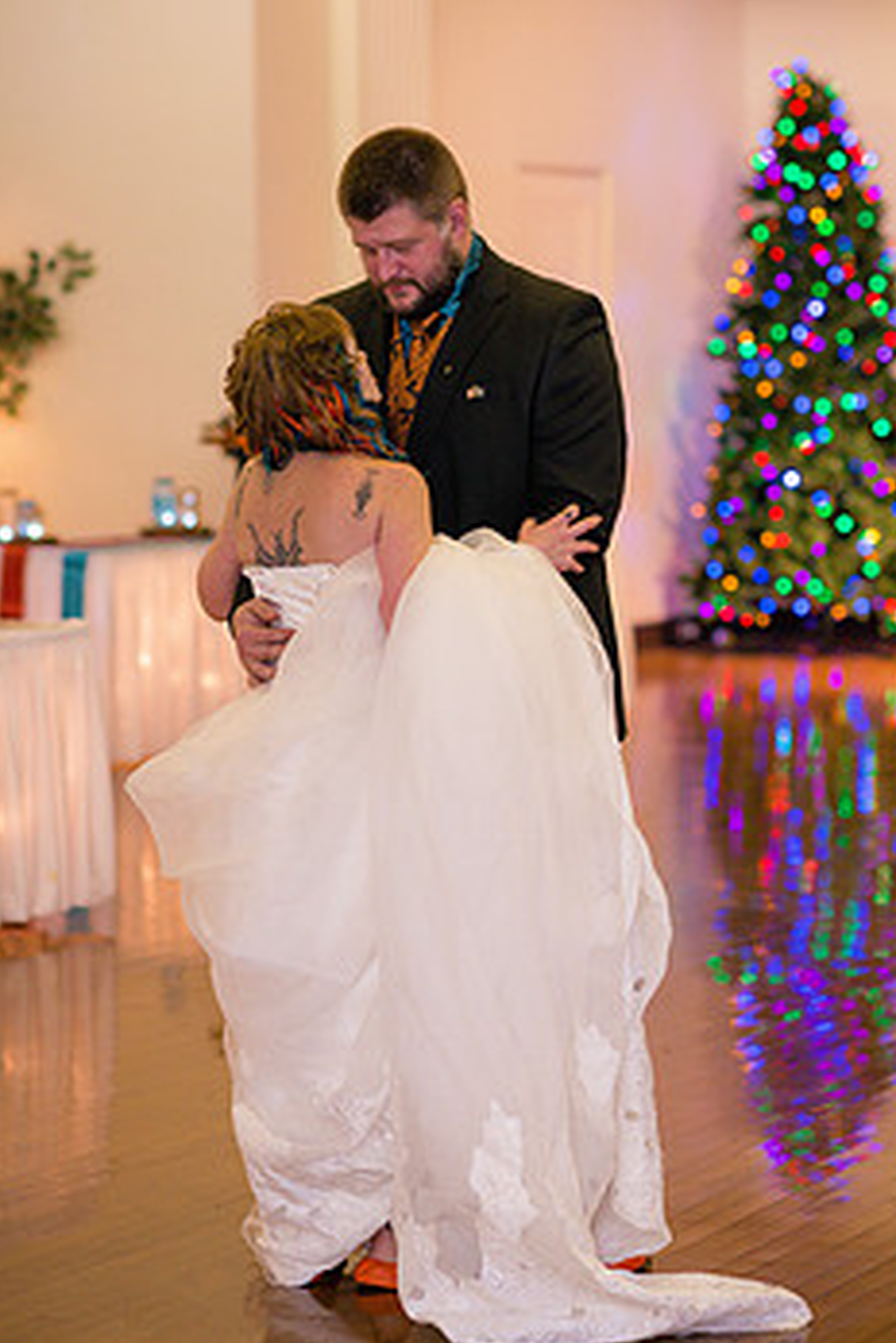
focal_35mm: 110
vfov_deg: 18.6
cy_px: 621
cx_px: 483
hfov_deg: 12.5
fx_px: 4106
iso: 640
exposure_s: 1/125
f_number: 2.2
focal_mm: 85
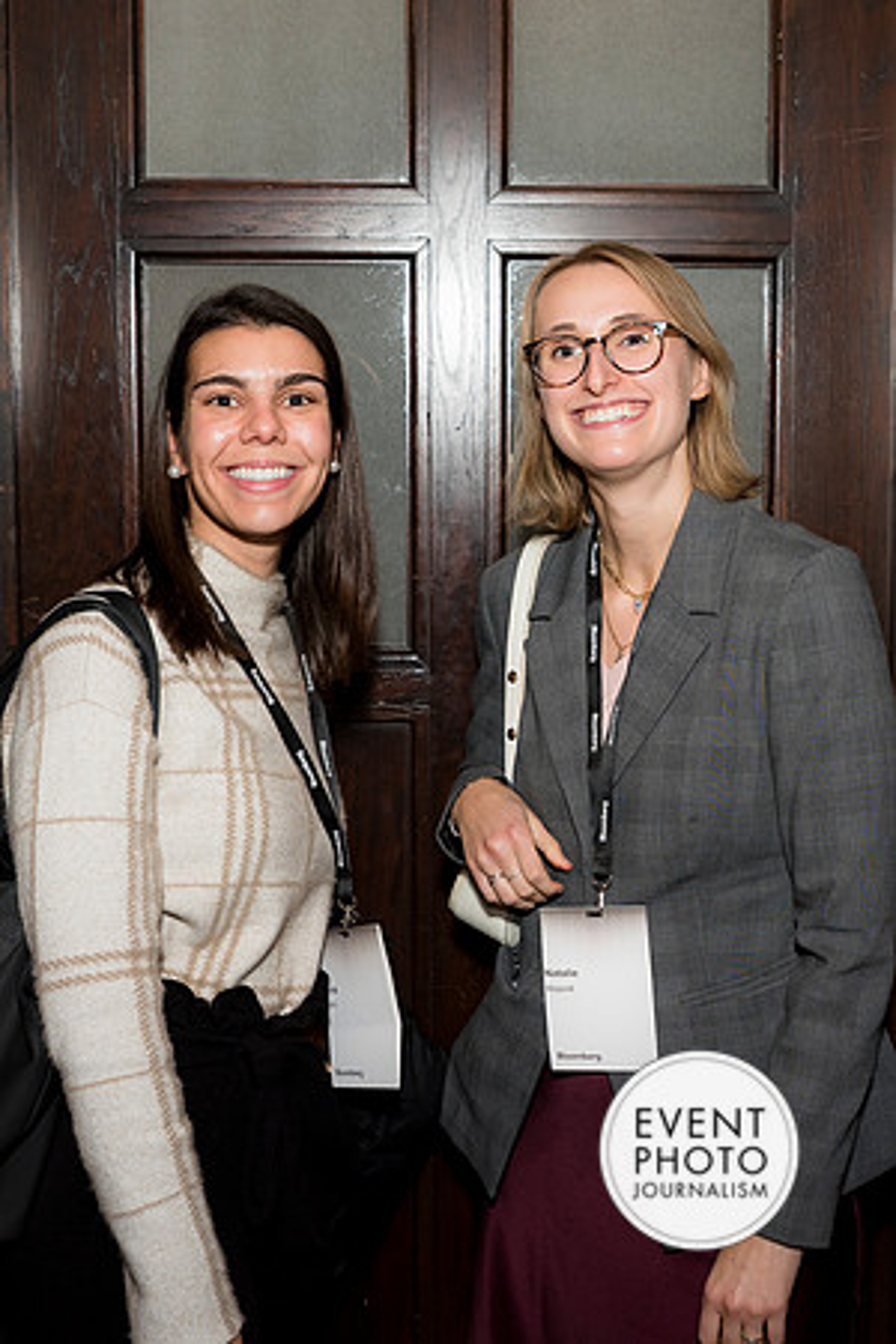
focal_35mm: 49
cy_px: 643
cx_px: 534
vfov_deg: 40.7
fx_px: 1813
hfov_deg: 27.7
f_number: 5
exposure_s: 1/125
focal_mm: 31
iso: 800
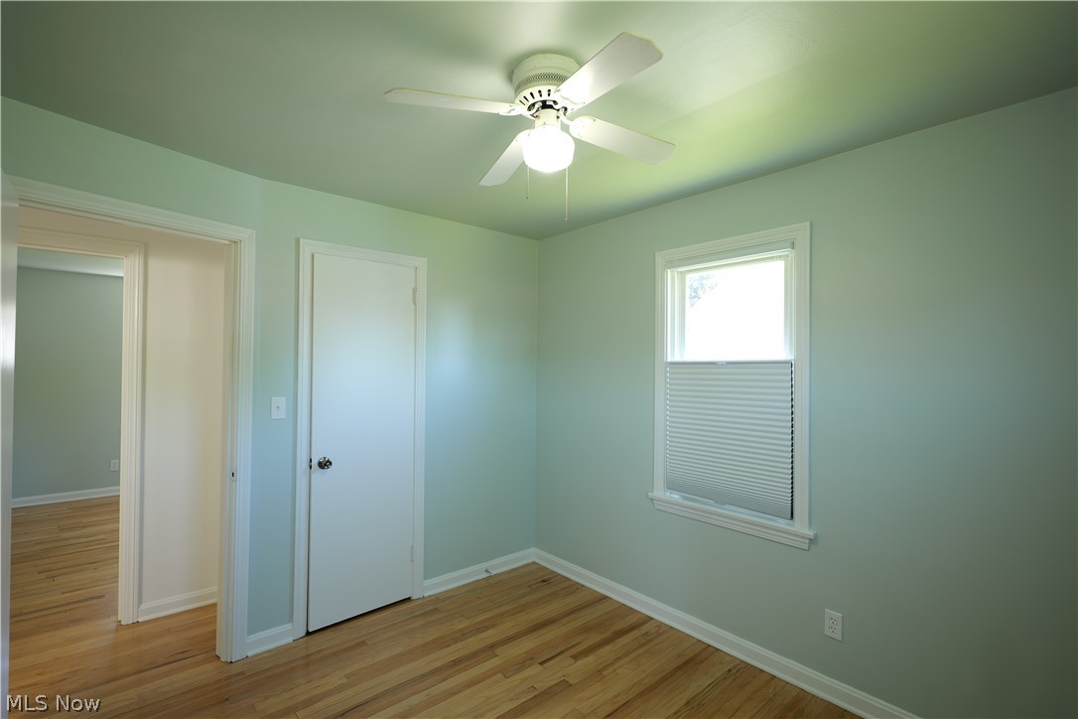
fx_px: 479
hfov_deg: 96.7
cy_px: 360
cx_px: 539
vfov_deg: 73.7
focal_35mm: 16
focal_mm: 16
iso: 100
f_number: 2.8
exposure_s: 1/20
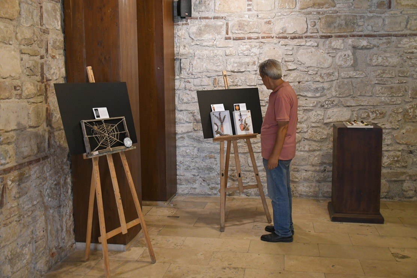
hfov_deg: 53.1
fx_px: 417
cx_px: 208
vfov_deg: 36.9
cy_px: 139
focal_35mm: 36
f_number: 3.8
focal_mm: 24
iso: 2500
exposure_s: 1/100
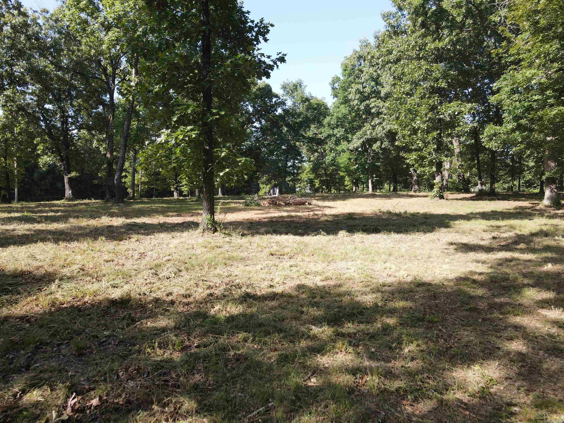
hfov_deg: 71.6
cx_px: 282
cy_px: 212
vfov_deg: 56.8
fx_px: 391
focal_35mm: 24
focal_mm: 4.5
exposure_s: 1/160
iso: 100
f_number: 2.8
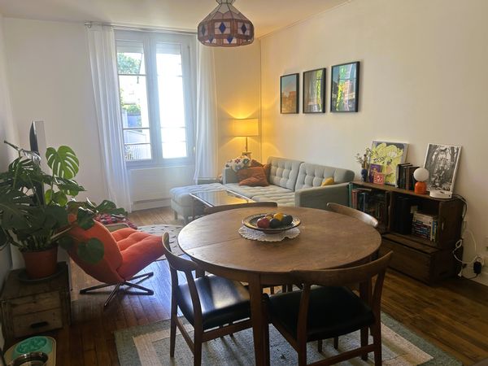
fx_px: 367
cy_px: 183
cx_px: 244
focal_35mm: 26
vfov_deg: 53.1
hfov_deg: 67.3
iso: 64
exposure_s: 1/100
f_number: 1.5
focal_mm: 5.7
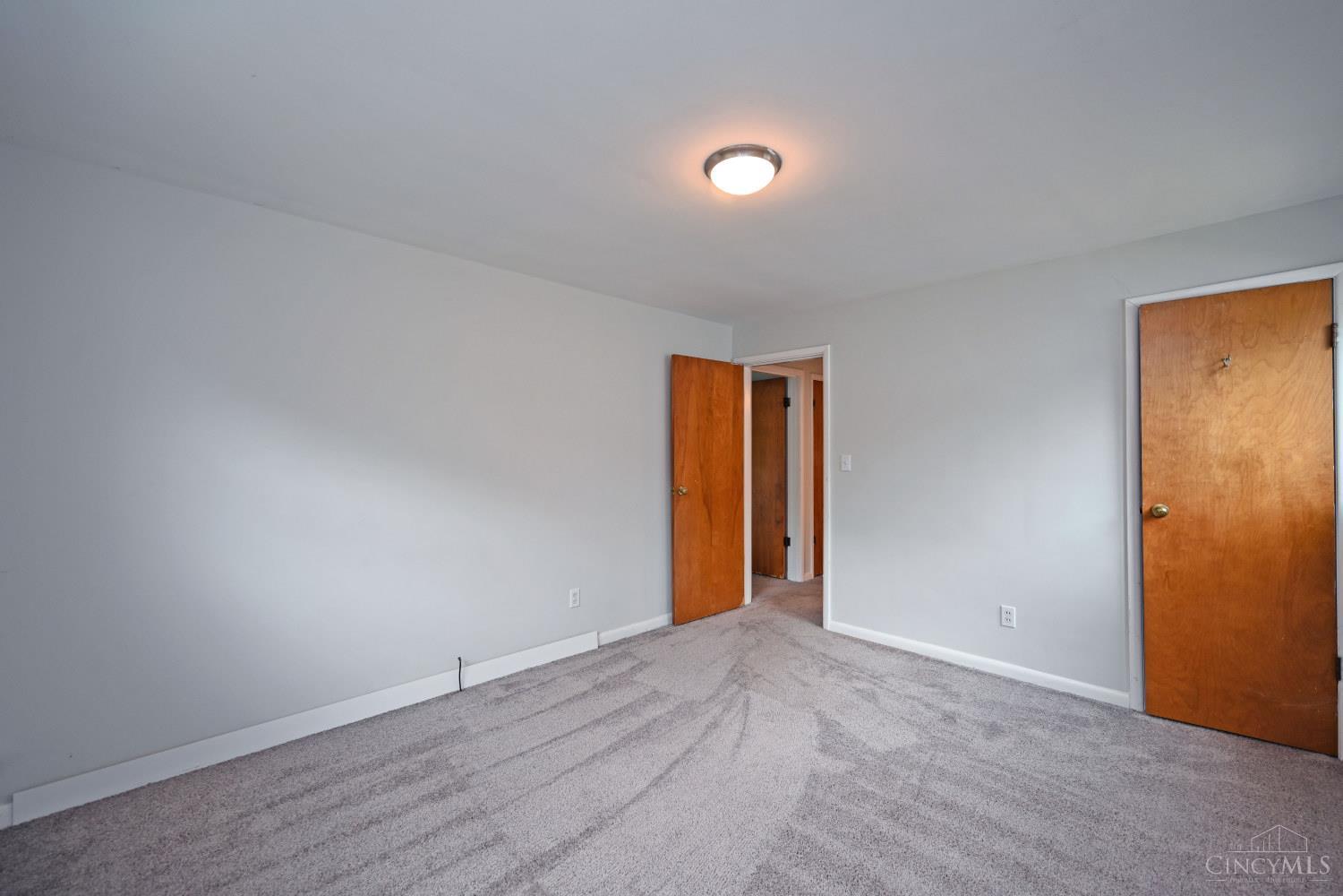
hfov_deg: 104.3
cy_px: 448
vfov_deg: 81.2
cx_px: 672
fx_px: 522
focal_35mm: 14
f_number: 4
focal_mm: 14
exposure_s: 1/60
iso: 220
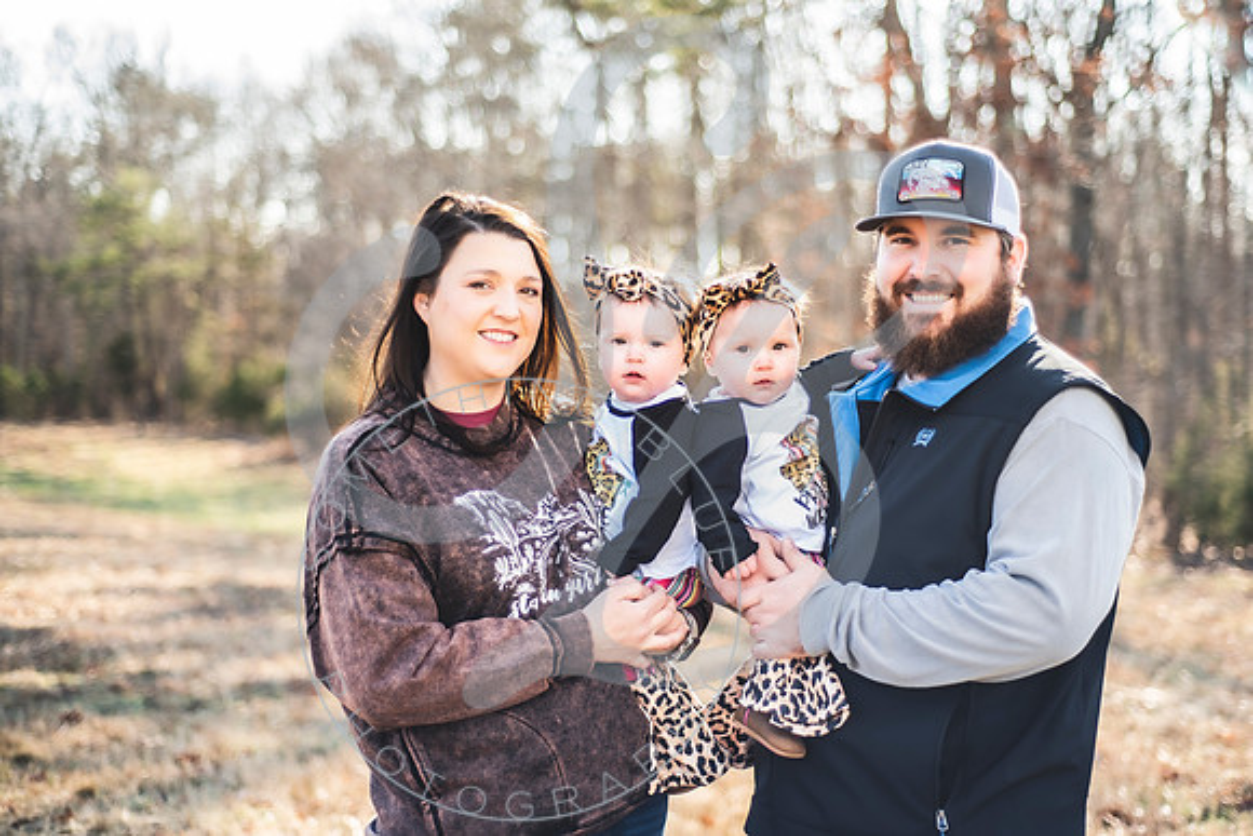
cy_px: 398
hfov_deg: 37.4
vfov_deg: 25.5
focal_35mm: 53
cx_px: 656
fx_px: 1849
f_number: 1.8
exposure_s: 1/400
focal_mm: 50
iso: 100
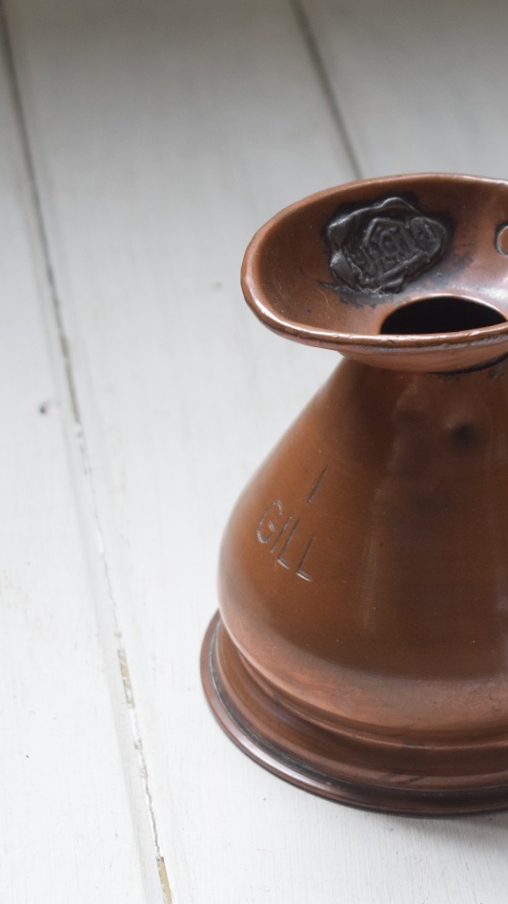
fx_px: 3306
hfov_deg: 8.8
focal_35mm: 138
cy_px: 442
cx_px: 423
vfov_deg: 15.6
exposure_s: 1/160
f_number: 6.3
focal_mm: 52
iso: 800
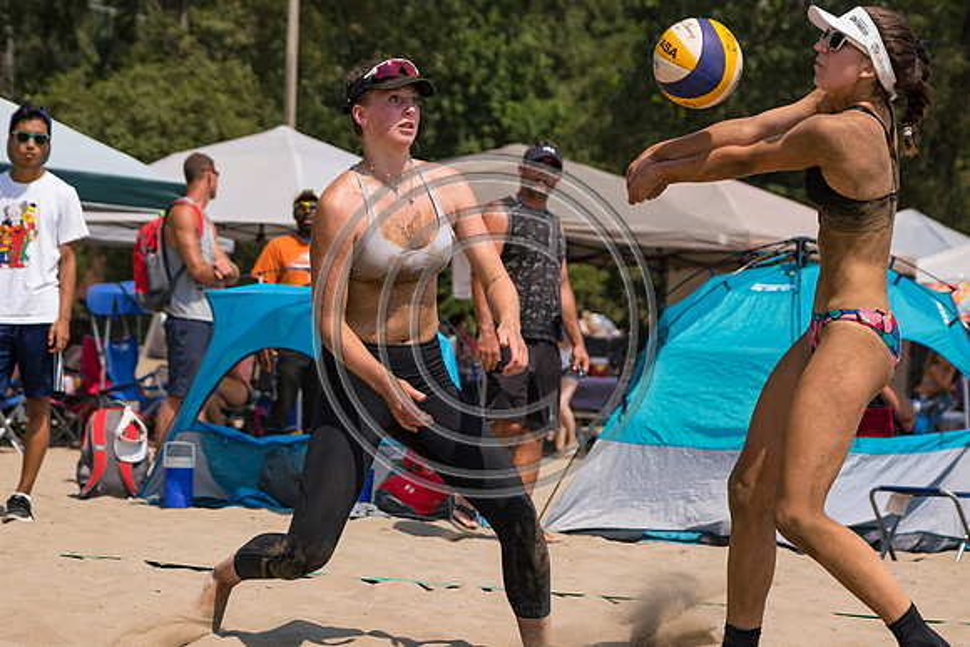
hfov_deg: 16.5
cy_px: 324
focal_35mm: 124
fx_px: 3342
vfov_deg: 11.1
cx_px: 485
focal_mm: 83
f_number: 4
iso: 200
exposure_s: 1/2500
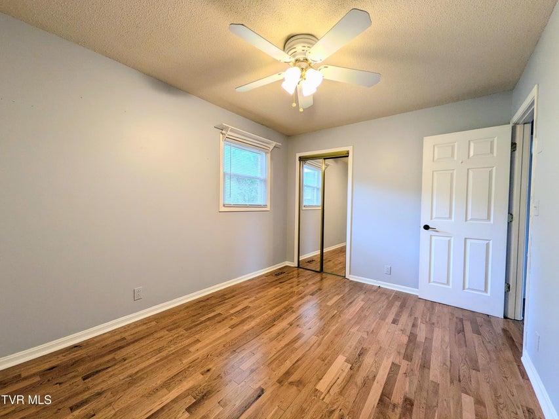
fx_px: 226
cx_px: 280
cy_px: 210
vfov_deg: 85.7
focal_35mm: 14
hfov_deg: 102.1
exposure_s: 1/120
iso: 104
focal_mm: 1.85
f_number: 2.2
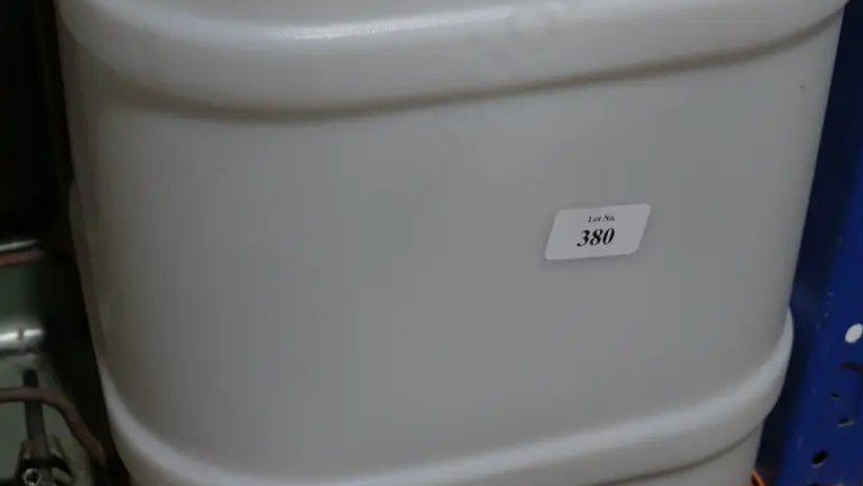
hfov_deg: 30.1
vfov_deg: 17.2
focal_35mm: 70
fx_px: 1602
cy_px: 161
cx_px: 430
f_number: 5.2
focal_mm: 24
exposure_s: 1/60
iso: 320
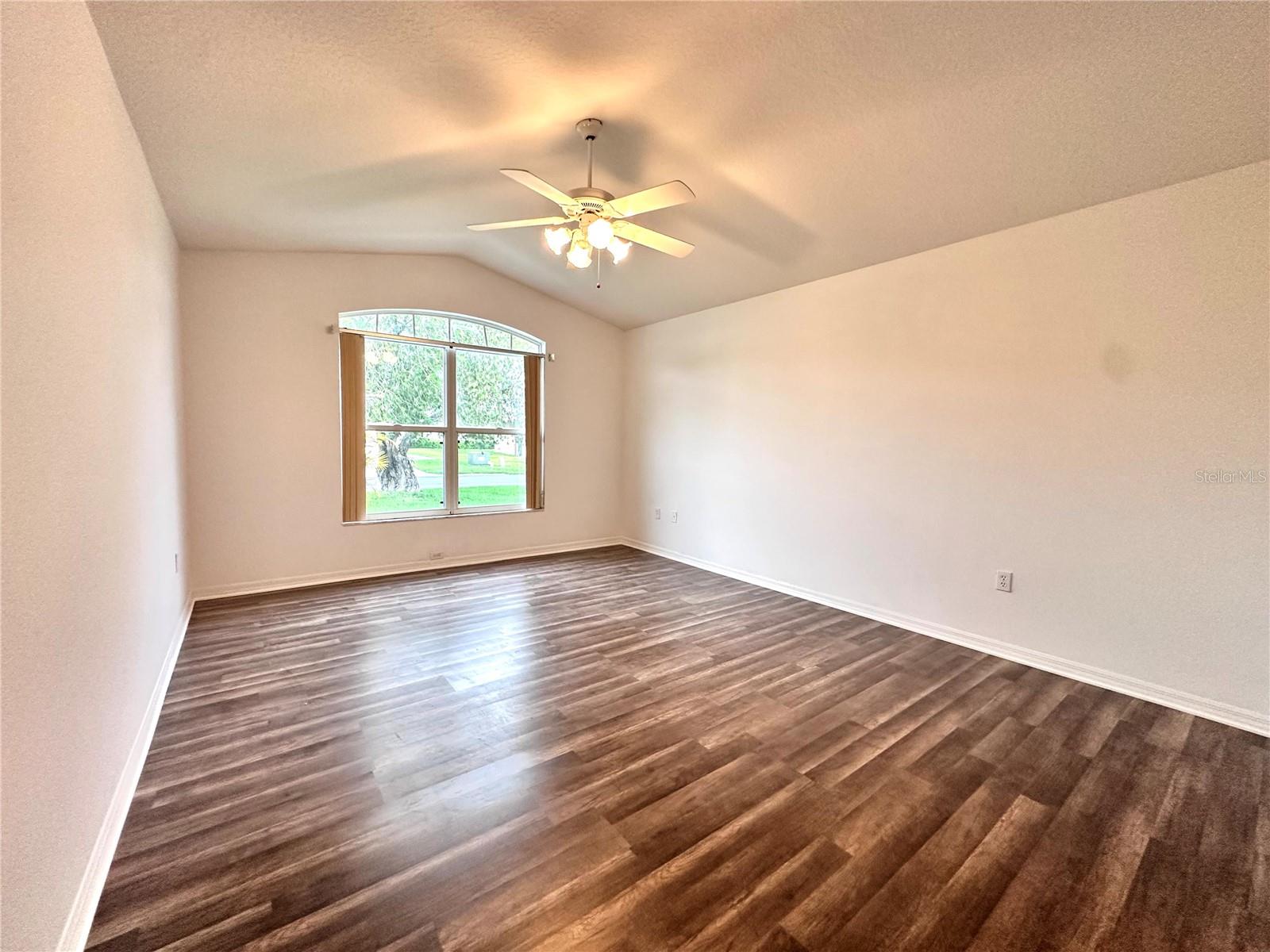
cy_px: 476
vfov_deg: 85.7
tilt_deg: -4.0
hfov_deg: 102.1
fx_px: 514
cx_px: 635
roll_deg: -1.3
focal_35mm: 14
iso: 320
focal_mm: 2.22
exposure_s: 1/120
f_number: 2.2
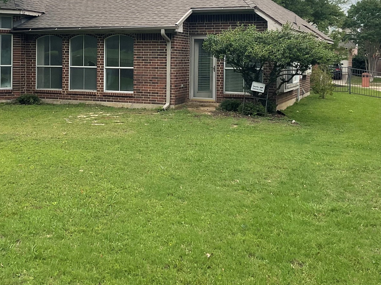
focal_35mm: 50
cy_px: 52
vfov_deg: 28.4
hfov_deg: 37.9
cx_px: 141
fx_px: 550
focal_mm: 3
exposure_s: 1/2227
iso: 16
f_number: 1.8
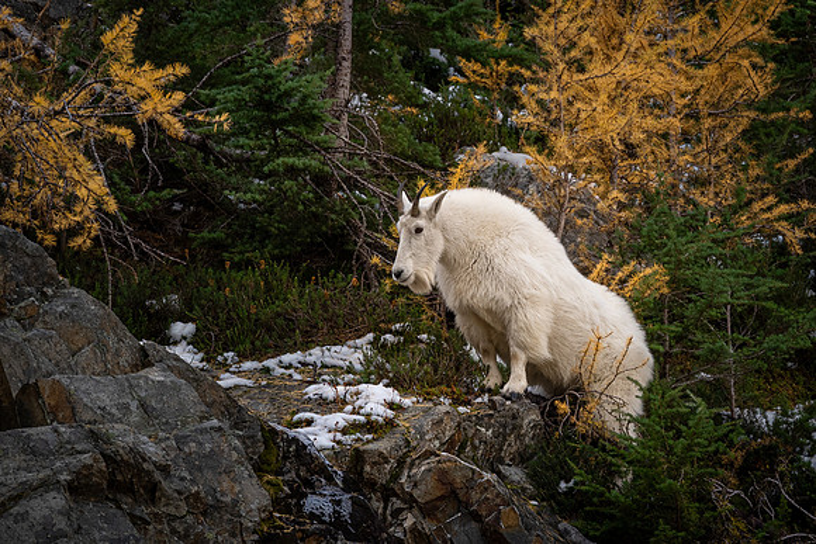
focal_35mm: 223
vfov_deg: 6.2
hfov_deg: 9.2
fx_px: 5056
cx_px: 589
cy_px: 111
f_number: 11
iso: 640
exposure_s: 1/320
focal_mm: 140
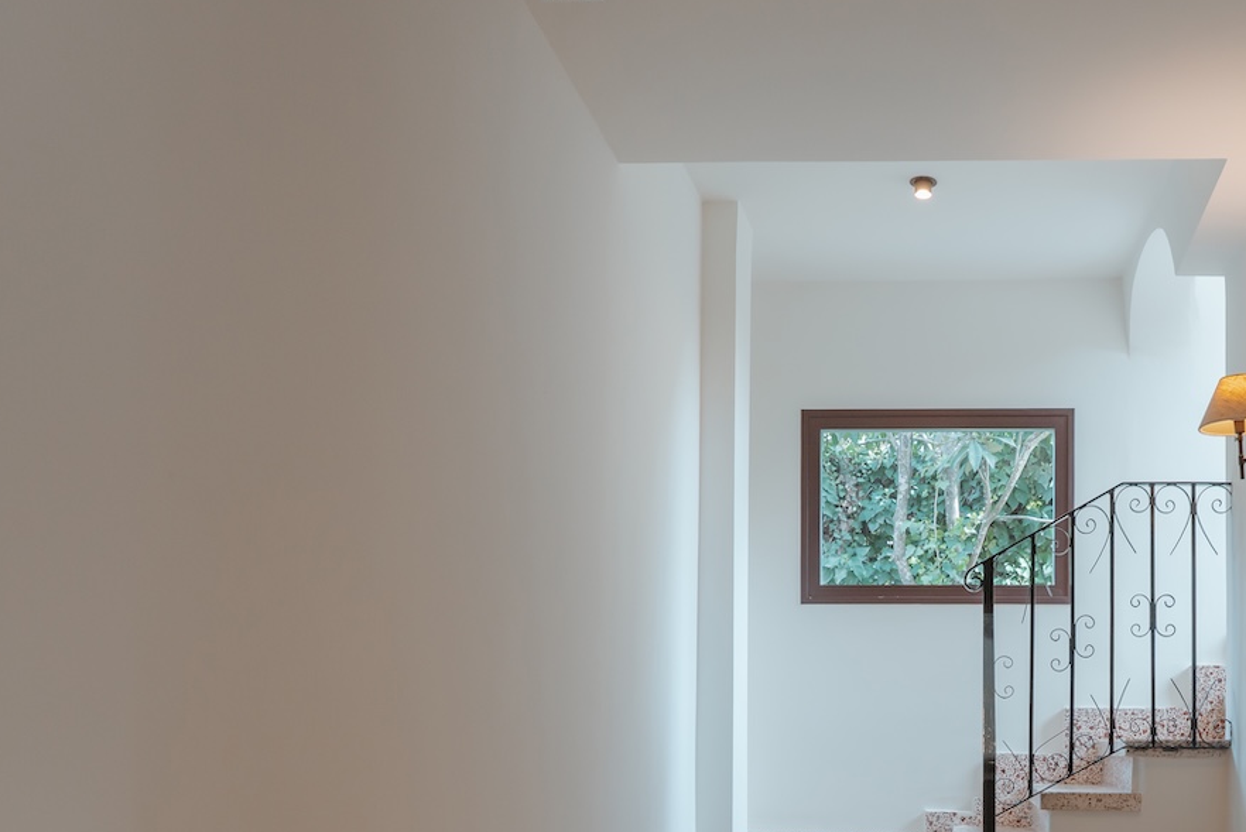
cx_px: 939
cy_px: 749
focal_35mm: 37
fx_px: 1281
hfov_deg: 49.7
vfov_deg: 34.0
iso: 640
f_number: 5.6
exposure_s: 1/50
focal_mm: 17
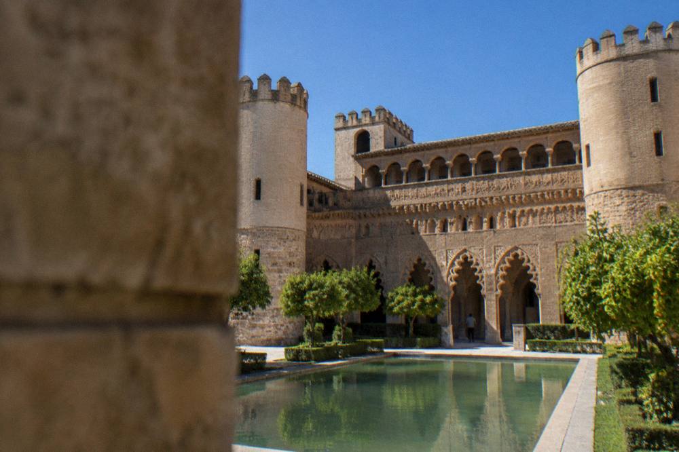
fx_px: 660
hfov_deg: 54.5
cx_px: 340
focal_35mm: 35
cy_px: 226
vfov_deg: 37.8
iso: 800
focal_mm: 35
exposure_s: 1/320
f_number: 9
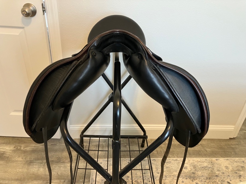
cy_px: 92
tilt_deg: -31.6
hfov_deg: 63.4
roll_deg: -2.5
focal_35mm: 28
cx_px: 123
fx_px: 199
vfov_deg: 49.7
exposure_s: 1/60
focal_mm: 3.99
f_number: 1.8
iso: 200
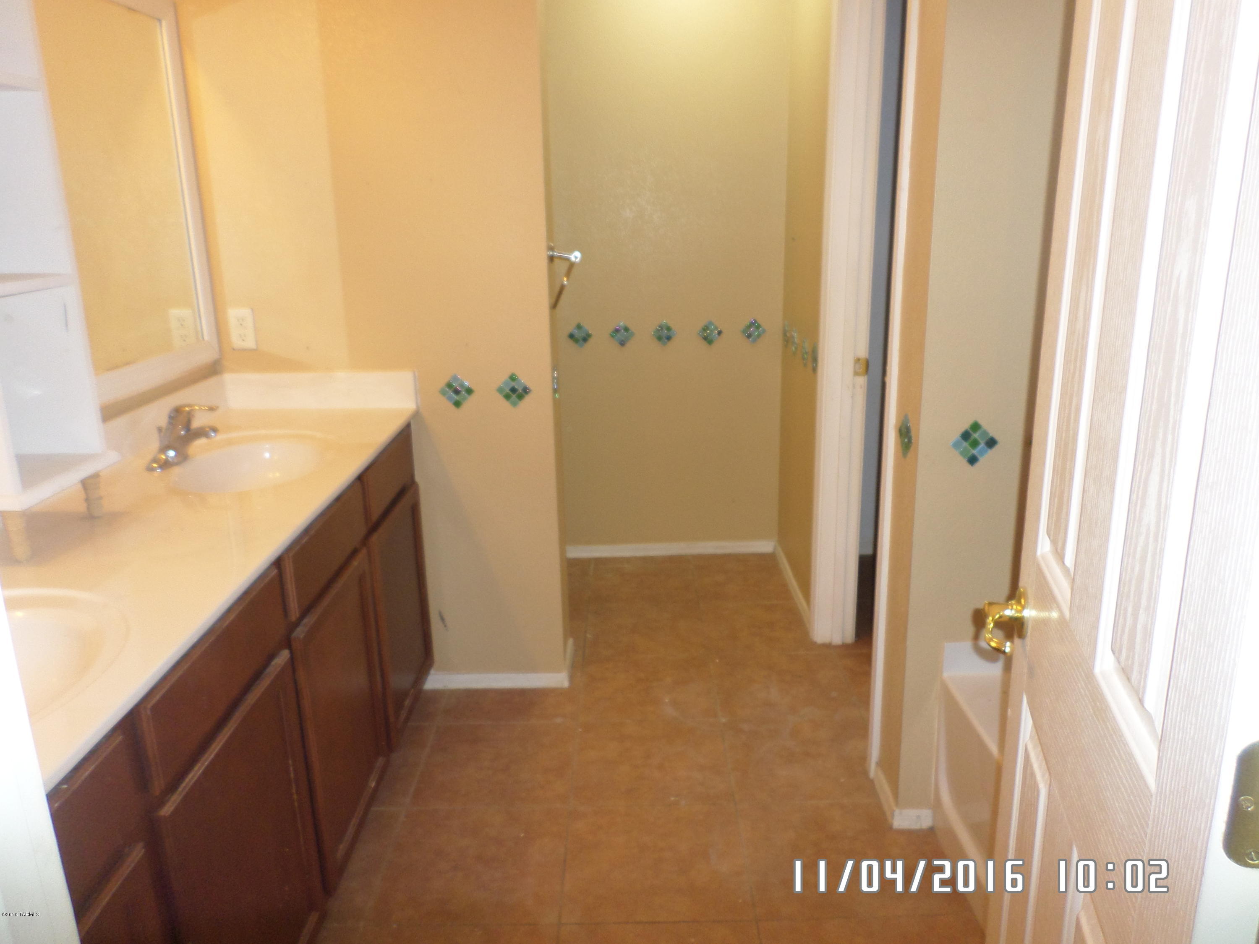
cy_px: 472
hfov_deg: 69.4
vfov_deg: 54.9
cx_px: 630
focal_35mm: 25
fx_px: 909
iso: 120
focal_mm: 4.5
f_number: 2.5
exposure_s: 1/30
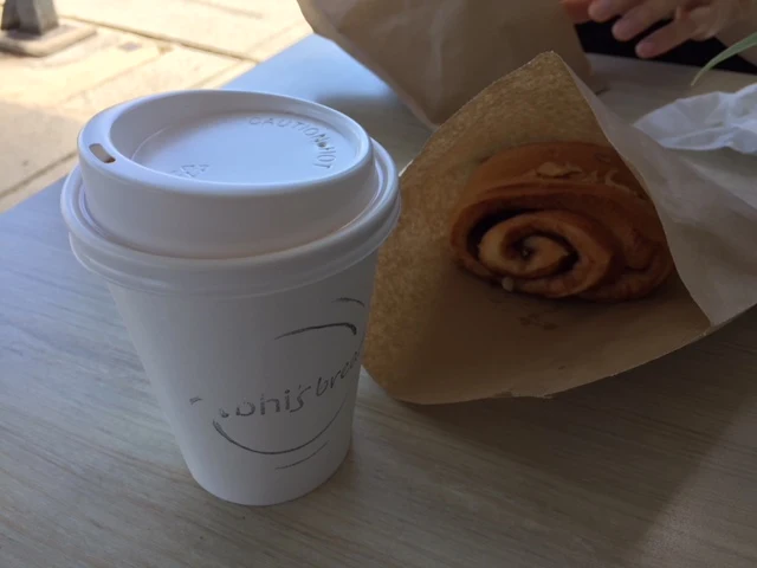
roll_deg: -3.6
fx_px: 634
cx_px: 378
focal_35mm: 29
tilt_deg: -39.1
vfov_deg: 48.2
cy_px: 284
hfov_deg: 61.7
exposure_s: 1/264
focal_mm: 4.15
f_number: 2.2
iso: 32
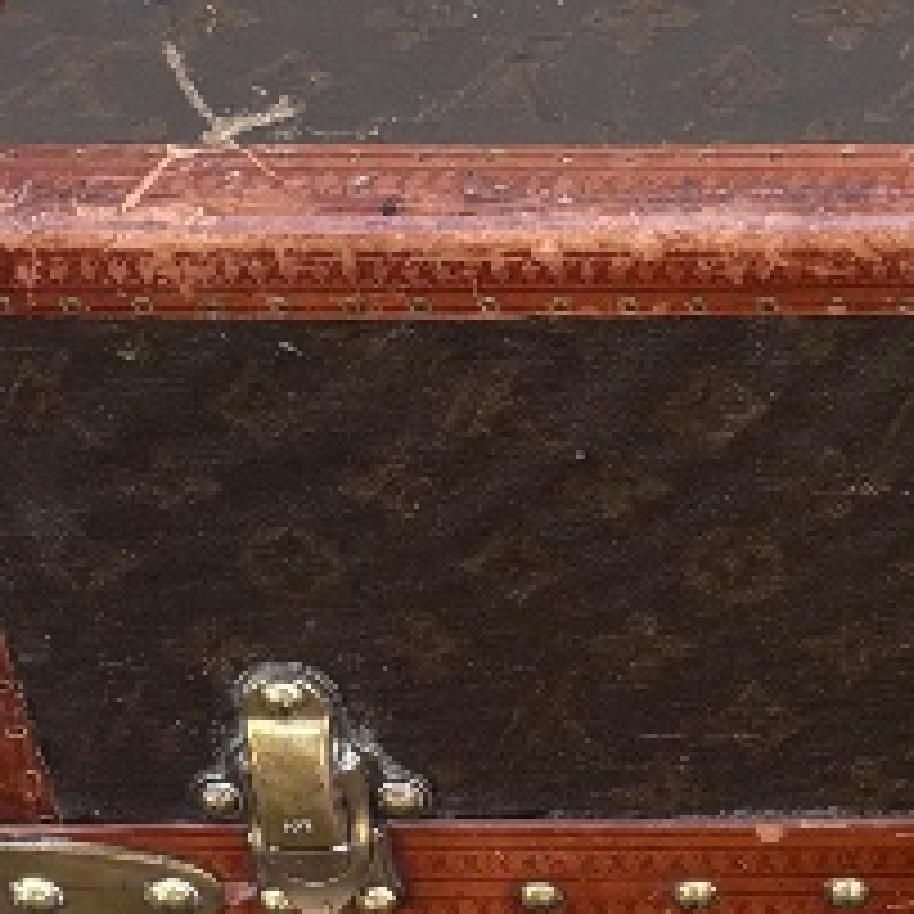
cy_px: -135
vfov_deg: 12.6
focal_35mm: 136
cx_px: 1553
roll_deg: -1.4
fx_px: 4063
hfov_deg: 12.0
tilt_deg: -37.8
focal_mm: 5.96
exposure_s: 1/305
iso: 50
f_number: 1.6
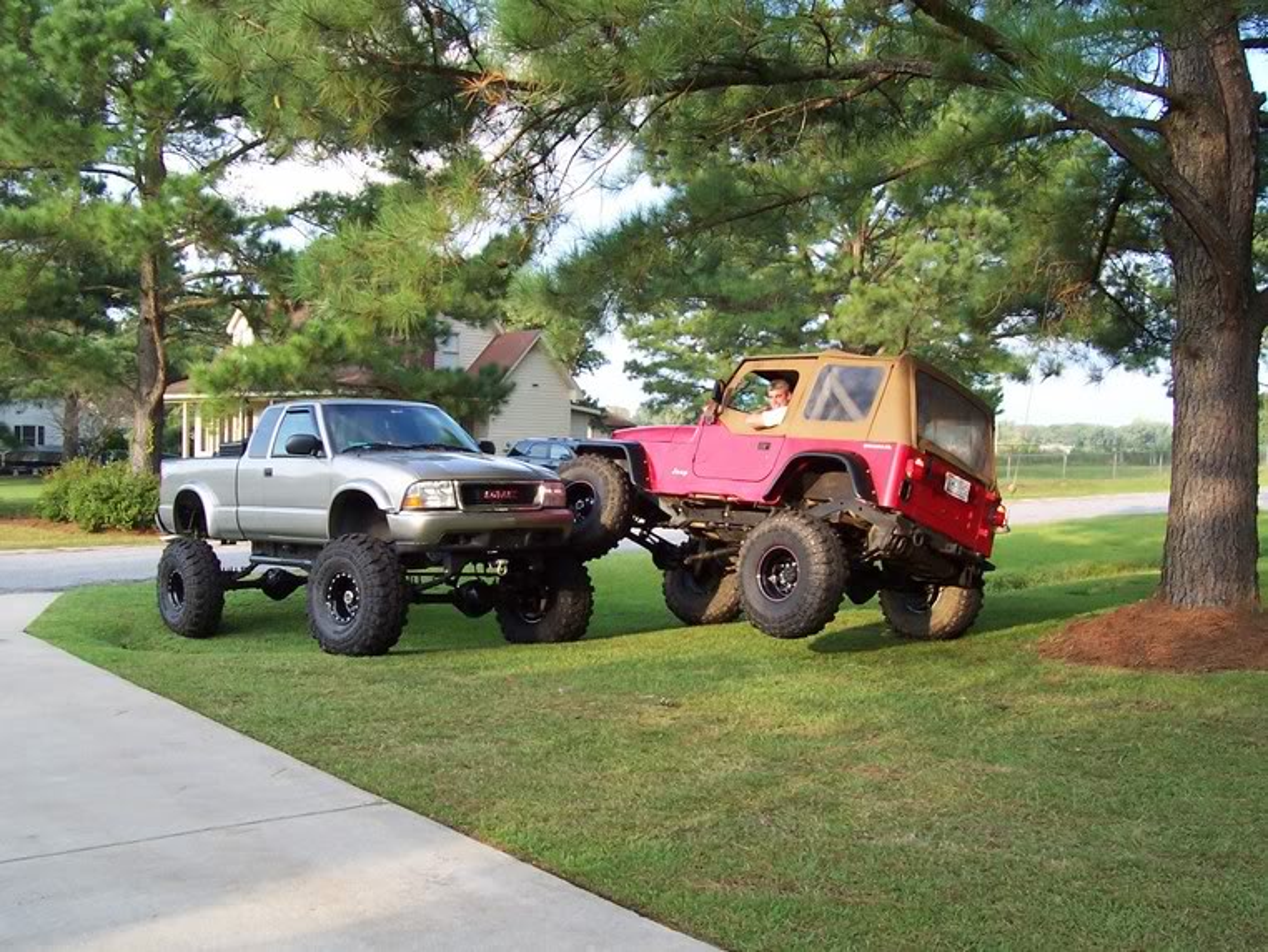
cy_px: 476
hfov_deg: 50.1
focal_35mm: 37
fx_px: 1356
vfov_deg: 38.7
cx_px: 634
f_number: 2.8
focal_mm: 5.6
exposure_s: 1/250
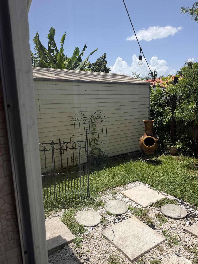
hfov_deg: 56.8
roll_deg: +2.0
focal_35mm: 24
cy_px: 132
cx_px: 99
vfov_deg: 71.6
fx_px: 183
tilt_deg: -9.4
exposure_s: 1/4673
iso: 80
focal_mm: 6.76
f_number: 1.78
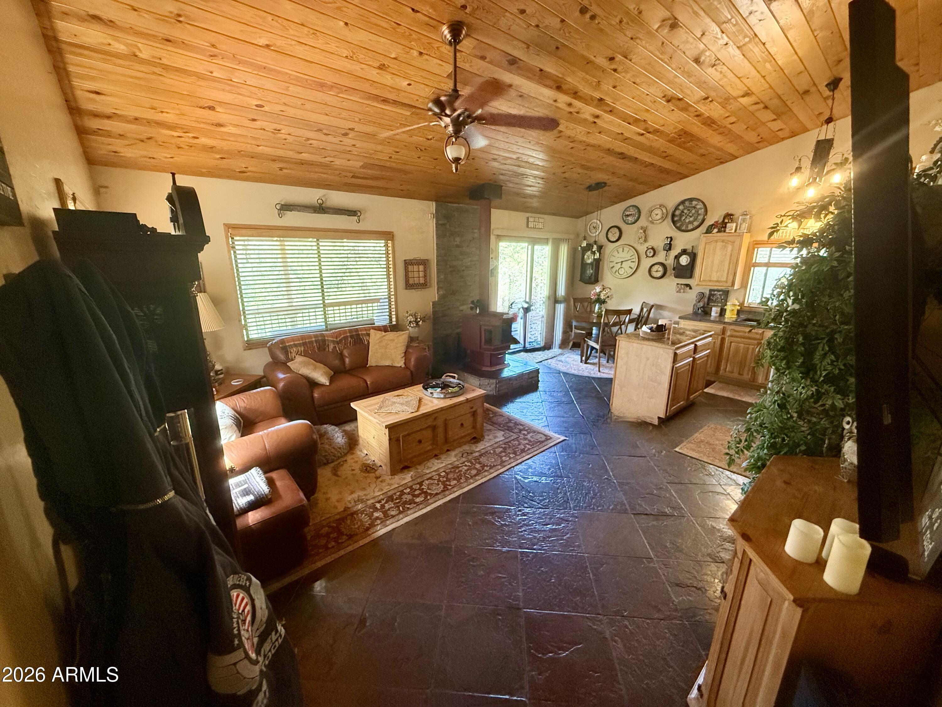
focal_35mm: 14
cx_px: 471
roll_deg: +0.0
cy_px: 354
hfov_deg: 102.1
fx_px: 381
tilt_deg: -13.2
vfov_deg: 85.7
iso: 500
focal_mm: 2.22
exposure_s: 1/120
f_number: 2.2
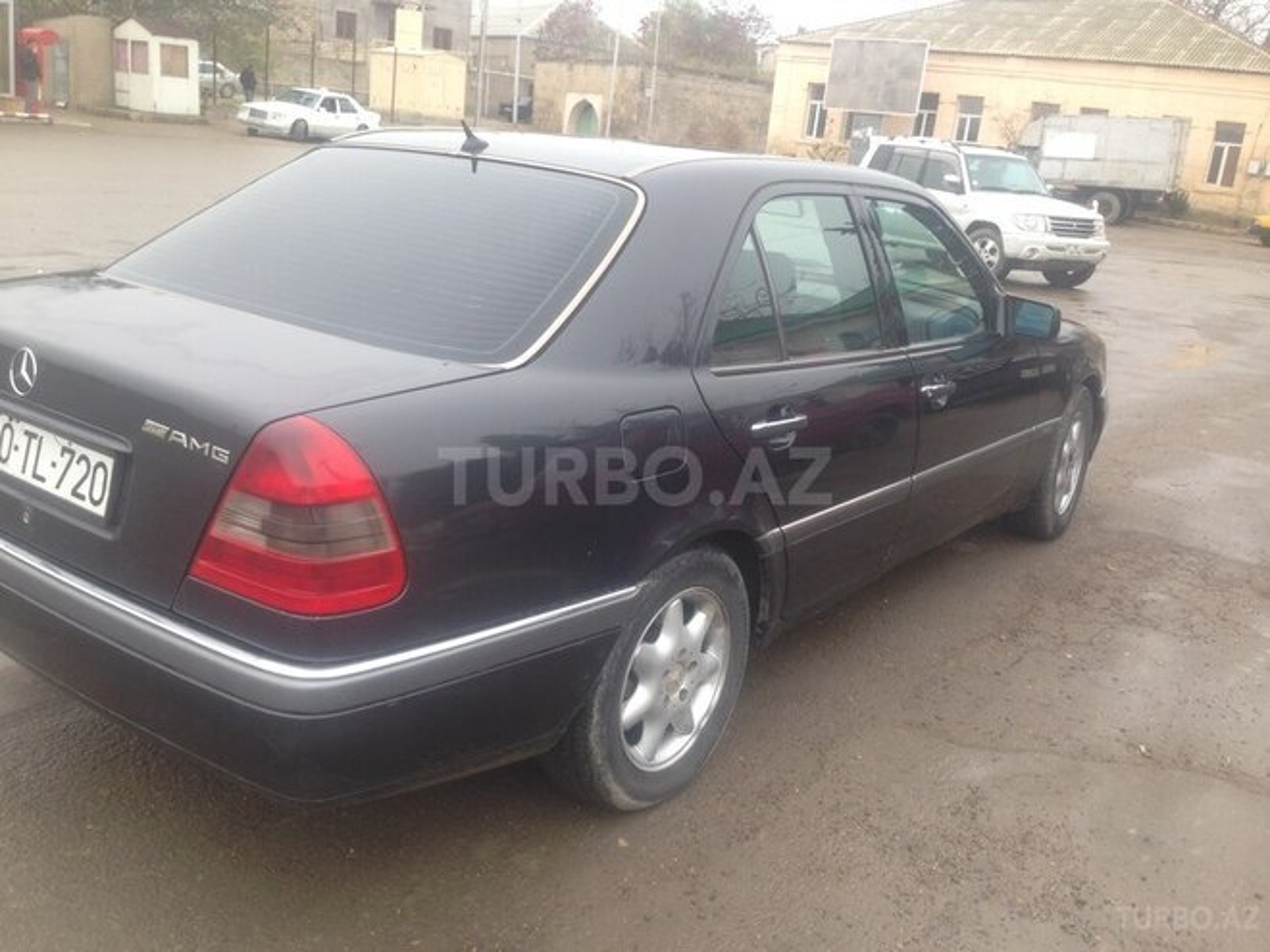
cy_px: 476
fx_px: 1211
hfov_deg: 55.4
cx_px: 635
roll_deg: -6.8
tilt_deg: -17.2
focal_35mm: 33
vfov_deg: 42.9
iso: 50
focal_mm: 4.12
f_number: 2.4
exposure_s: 1/121
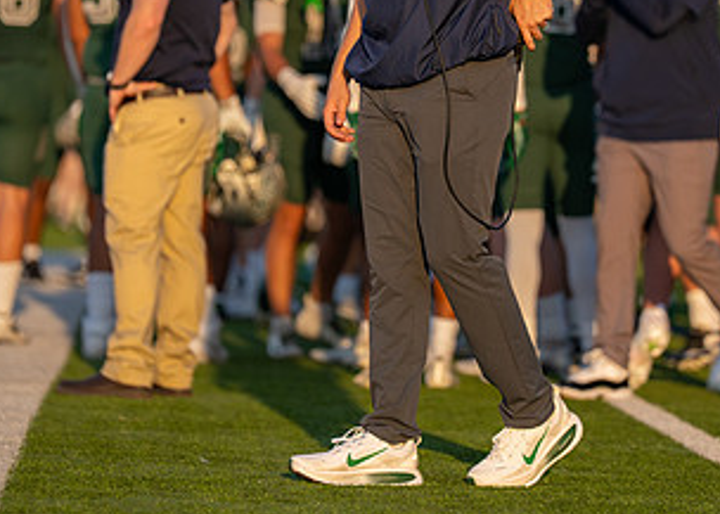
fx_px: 6951
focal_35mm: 340
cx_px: 484
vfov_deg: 4.2
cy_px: 64
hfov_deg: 5.9
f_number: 2.8
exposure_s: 1/1250
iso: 125
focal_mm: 164
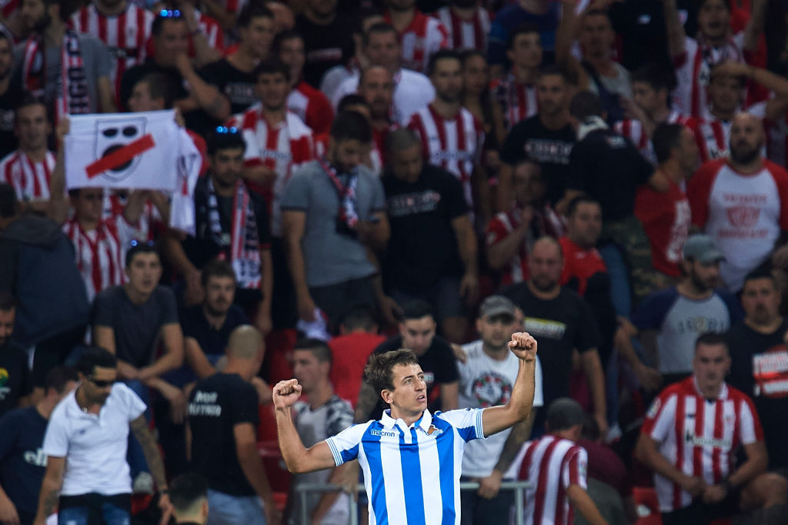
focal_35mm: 650
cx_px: 394
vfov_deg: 2.1
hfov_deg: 3.2
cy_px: 262
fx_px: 14222
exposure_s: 1/800
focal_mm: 650
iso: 3200
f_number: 4.8
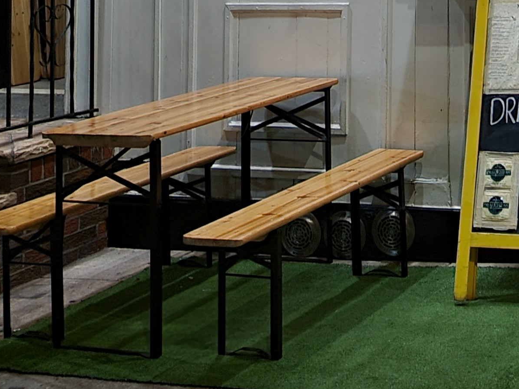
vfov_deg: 16.9
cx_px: 603
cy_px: -176
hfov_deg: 22.7
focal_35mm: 80
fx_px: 1199
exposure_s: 1/9
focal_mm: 6.7
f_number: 1.8
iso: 125
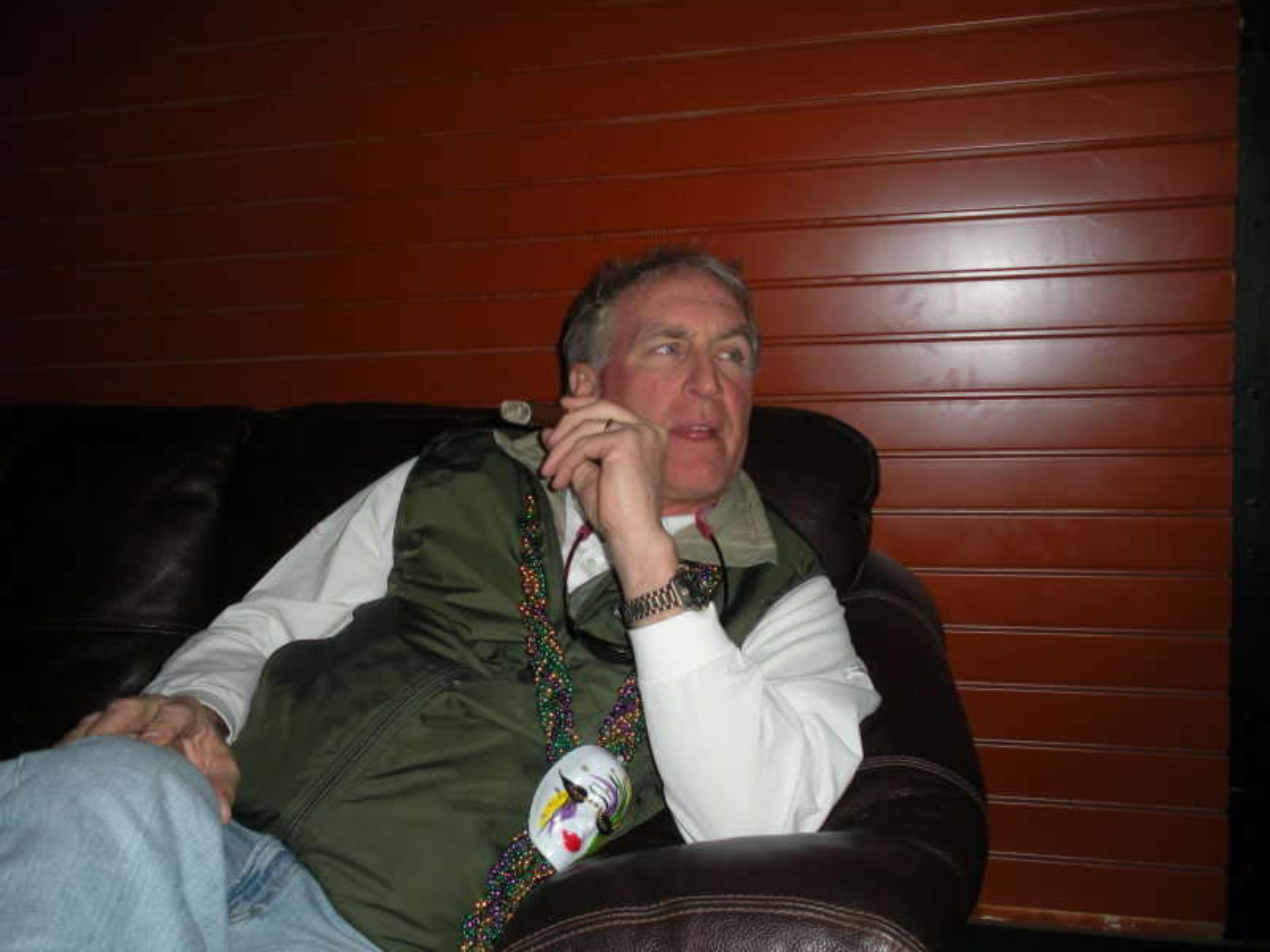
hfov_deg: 51.4
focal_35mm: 36
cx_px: 635
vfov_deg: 39.7
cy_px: 476
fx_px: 1321
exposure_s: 1/60
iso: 73
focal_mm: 6.3
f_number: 3.5
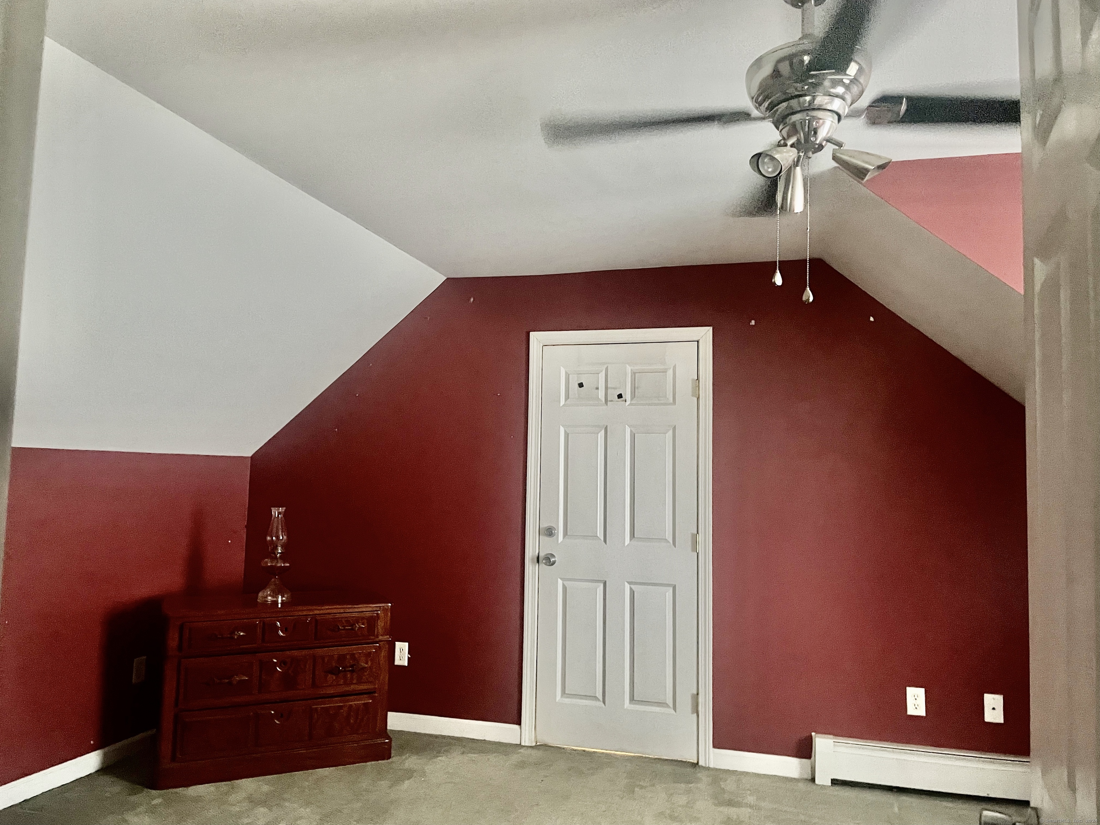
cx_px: 550
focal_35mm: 26
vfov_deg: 53.1
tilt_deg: +3.1
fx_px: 826
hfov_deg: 67.3
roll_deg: -1.2
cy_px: 412
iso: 800
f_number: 1.6
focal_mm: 4.2
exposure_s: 1/24
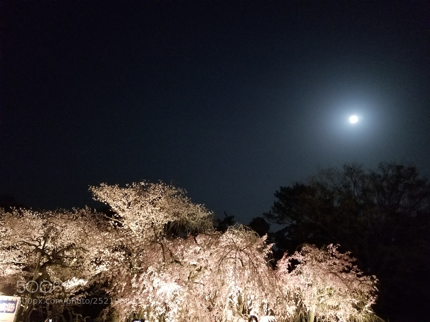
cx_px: 215
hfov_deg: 67.3
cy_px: 161
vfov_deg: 53.1
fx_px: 323
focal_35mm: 26
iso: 1000
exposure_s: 1/10
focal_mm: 4.25
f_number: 1.7
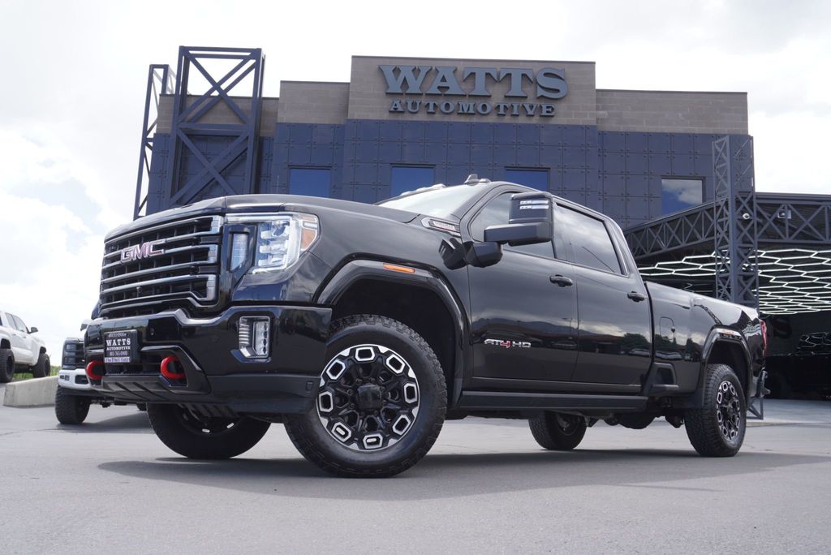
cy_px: 278
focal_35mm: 34
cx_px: 416
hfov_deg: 55.1
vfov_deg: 38.4
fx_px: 797
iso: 100
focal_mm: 23
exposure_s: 1/125
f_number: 6.3
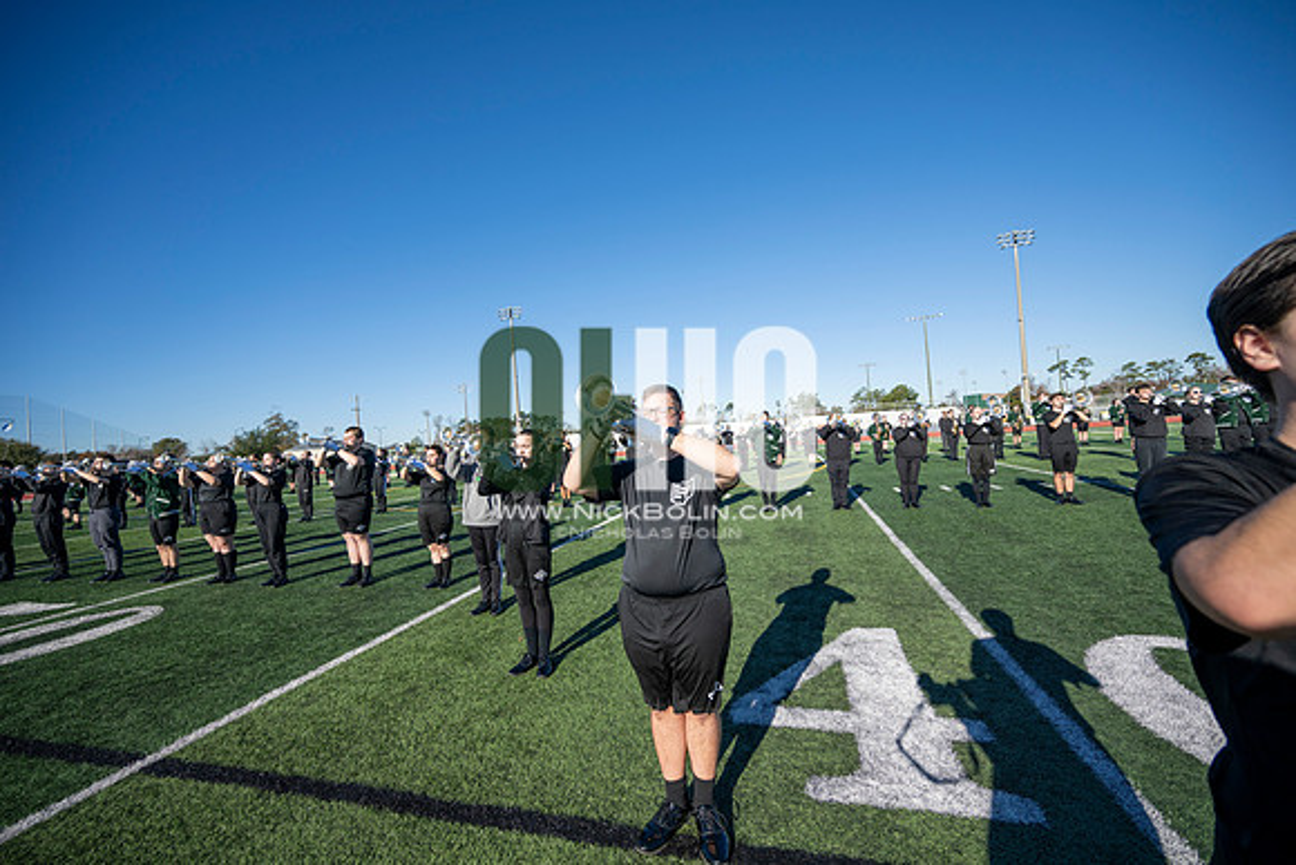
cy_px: 432
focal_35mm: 14
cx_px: 648
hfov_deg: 104.2
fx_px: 504
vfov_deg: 81.2
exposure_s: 1/2000
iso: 160
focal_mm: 14
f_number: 4
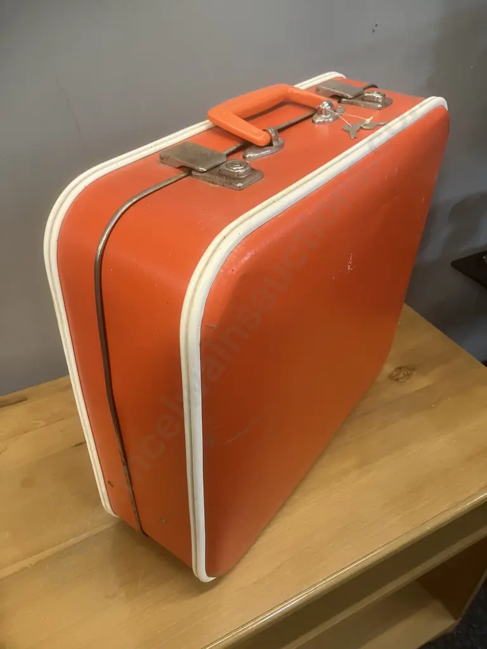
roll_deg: -0.1
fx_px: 525
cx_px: 244
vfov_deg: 63.4
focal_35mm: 28
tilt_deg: -36.1
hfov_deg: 49.7
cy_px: 324
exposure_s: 1/50
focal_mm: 3.99
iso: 320
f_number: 1.8
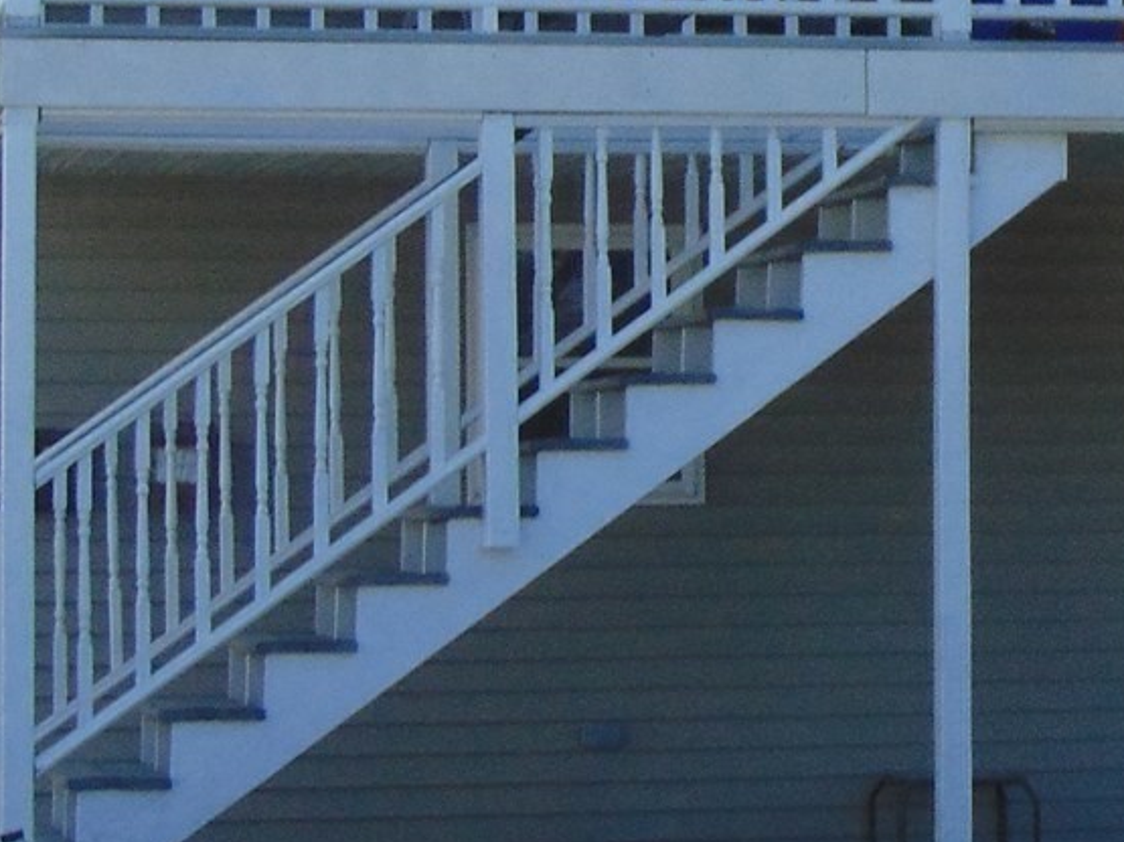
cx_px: 1122
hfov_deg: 12.6
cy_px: 271
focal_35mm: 155
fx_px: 5032
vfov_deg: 9.6
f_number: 8.7
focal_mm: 7.6
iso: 80
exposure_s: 1/250
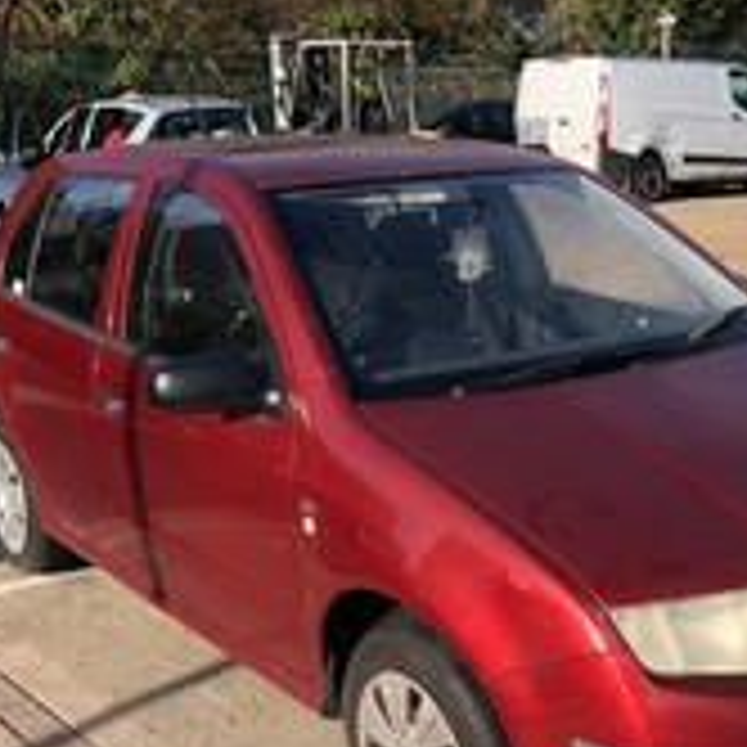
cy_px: 531
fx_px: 1270
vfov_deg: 32.4
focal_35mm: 52
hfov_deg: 32.3
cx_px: 540
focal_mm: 4
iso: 20
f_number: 1.8
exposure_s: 1/1091
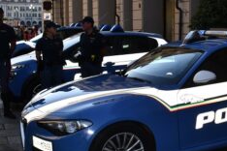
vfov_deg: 23.8
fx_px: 359
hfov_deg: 33.7
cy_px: 67
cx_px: 193
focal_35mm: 57
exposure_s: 1/250
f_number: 14
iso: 800
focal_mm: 18
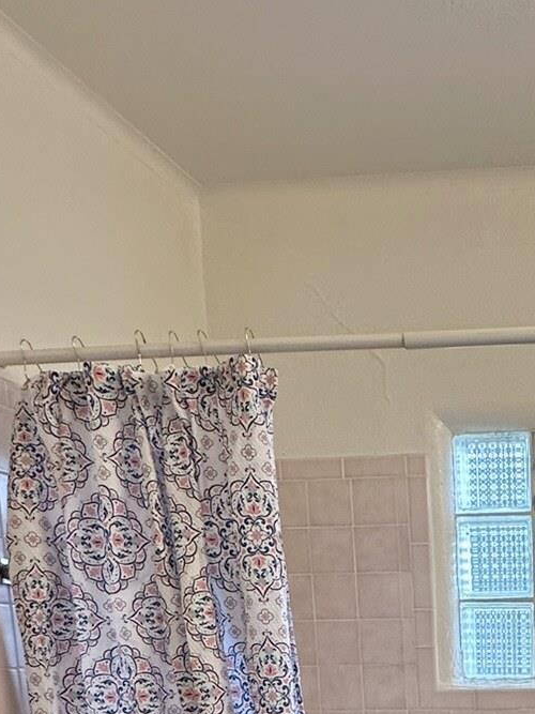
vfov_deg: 36.9
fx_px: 886
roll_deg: -0.7
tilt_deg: -7.6
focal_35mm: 43
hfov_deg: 28.8
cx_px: 655
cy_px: 787
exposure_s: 1/120
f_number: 2.2
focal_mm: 2.22
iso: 160
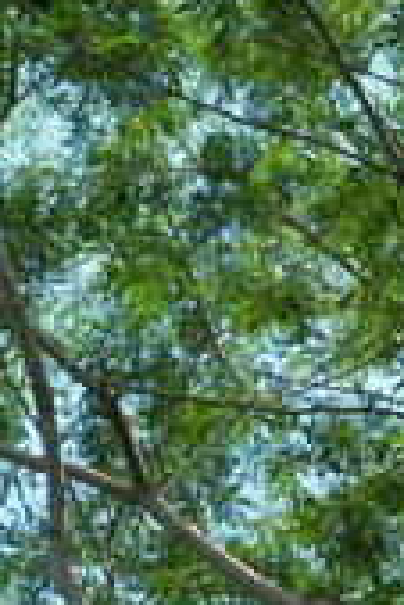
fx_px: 4082
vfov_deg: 8.5
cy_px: 247
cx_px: 20
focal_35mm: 243
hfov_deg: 5.7
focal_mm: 22.5
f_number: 4.9
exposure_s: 1/200
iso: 80
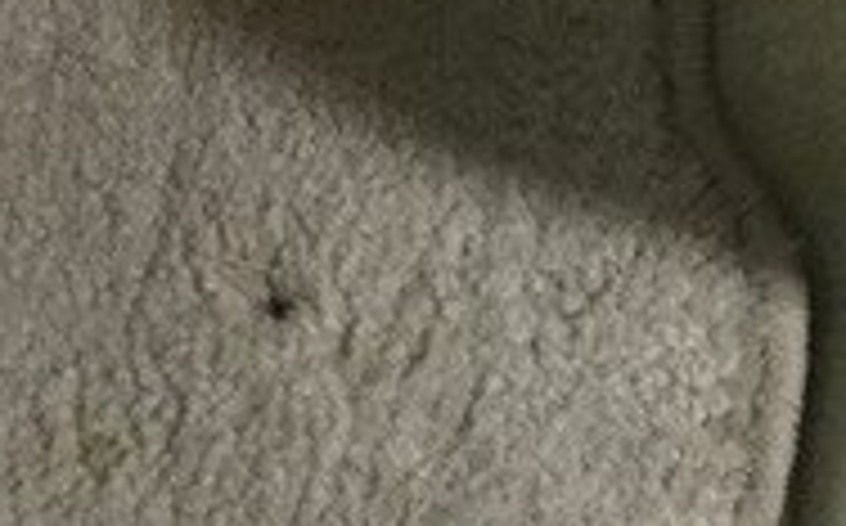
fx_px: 2487
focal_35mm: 108
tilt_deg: -75.6
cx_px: 720
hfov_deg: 19.0
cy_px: 1045
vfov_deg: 11.0
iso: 400
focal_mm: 4.15
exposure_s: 1/17
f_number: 2.2
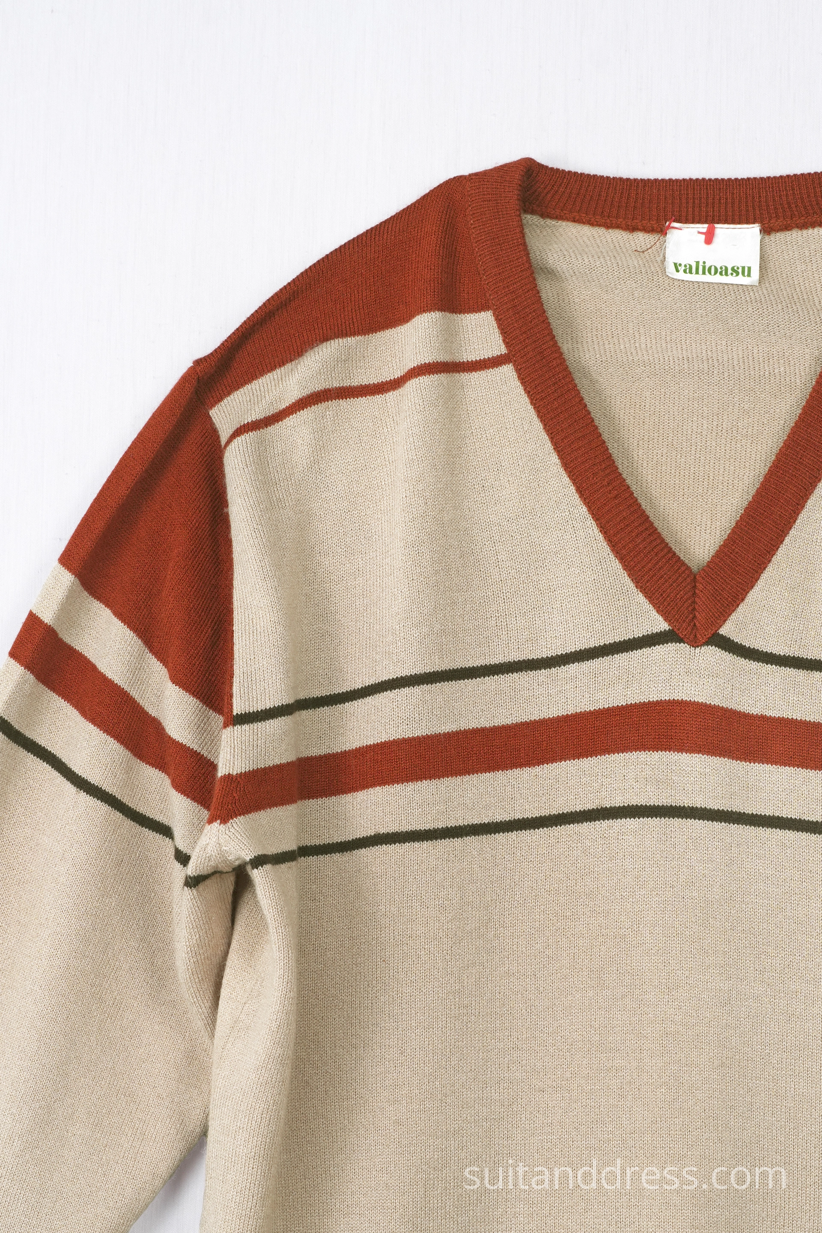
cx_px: 411
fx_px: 3596
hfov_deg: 13.0
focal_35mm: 105
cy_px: 616
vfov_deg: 19.5
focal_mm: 70
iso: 320
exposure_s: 1/60
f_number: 9
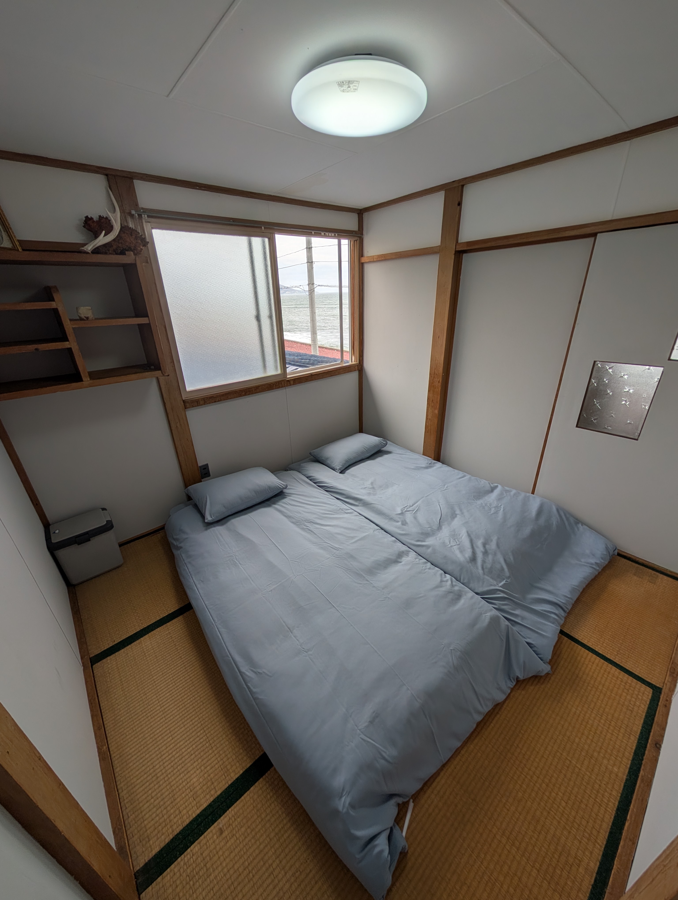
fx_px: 313
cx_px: 339
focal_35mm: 12
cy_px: 450
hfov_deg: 94.6
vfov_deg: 110.5
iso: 54
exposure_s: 1/1272
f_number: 1.7
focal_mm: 2.02
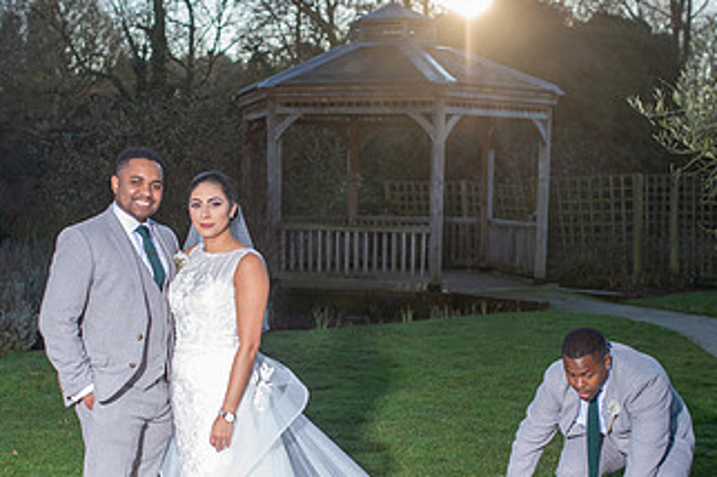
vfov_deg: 21.4
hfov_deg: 31.7
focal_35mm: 63
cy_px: 321
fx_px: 1253
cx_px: 258
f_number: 2.8
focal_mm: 35
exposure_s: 1/1250
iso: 160
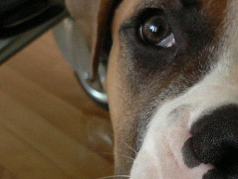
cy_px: 130
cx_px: 193
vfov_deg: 24.2
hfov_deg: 31.3
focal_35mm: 60
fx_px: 413
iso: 200
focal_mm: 5.8
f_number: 2.8
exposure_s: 1/25
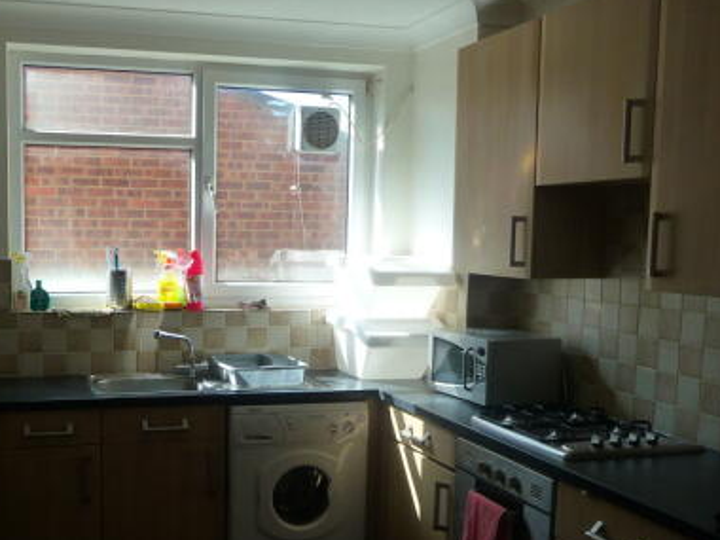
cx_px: 249
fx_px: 894
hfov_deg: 43.3
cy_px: 344
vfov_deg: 33.4
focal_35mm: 43
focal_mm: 4.7
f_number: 3.3
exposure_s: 1/200
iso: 160
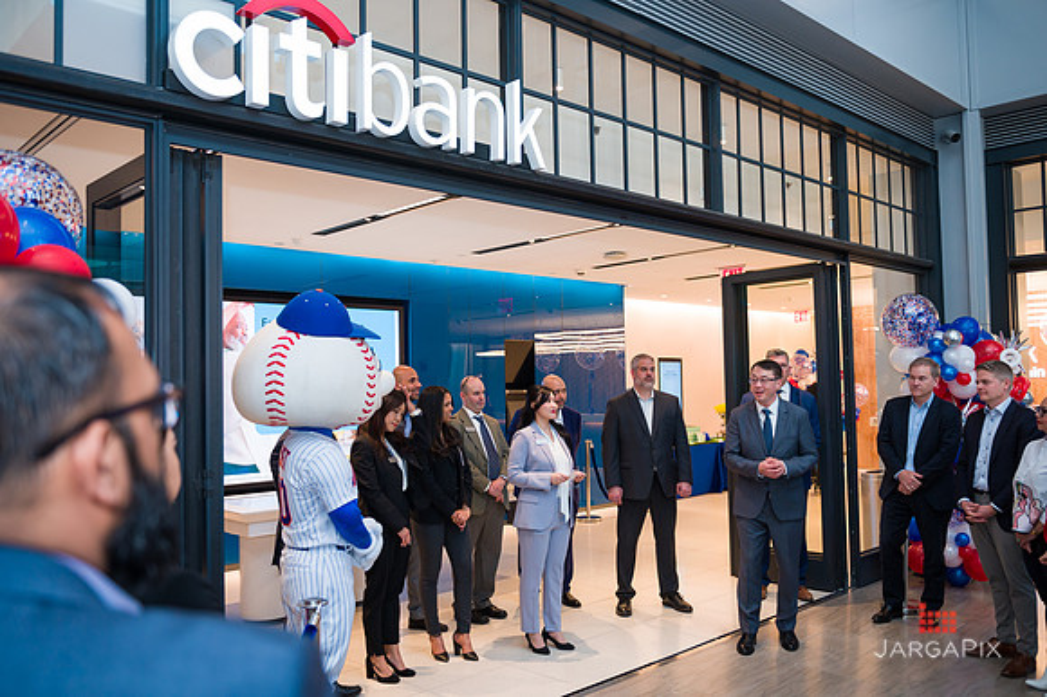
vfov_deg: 44.9
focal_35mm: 29
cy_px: 348
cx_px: 524
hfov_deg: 63.7
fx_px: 843
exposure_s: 1/200
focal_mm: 29
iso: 800
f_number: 4
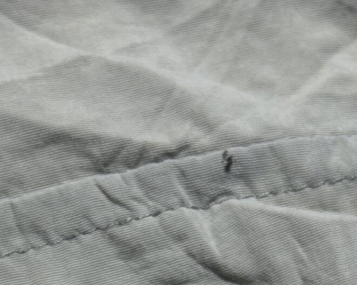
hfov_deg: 19.6
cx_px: 173
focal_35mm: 98
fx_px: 1035
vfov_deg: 14.8
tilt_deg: -49.4
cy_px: 407
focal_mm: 5.7
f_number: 1.5
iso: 32
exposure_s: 1/125
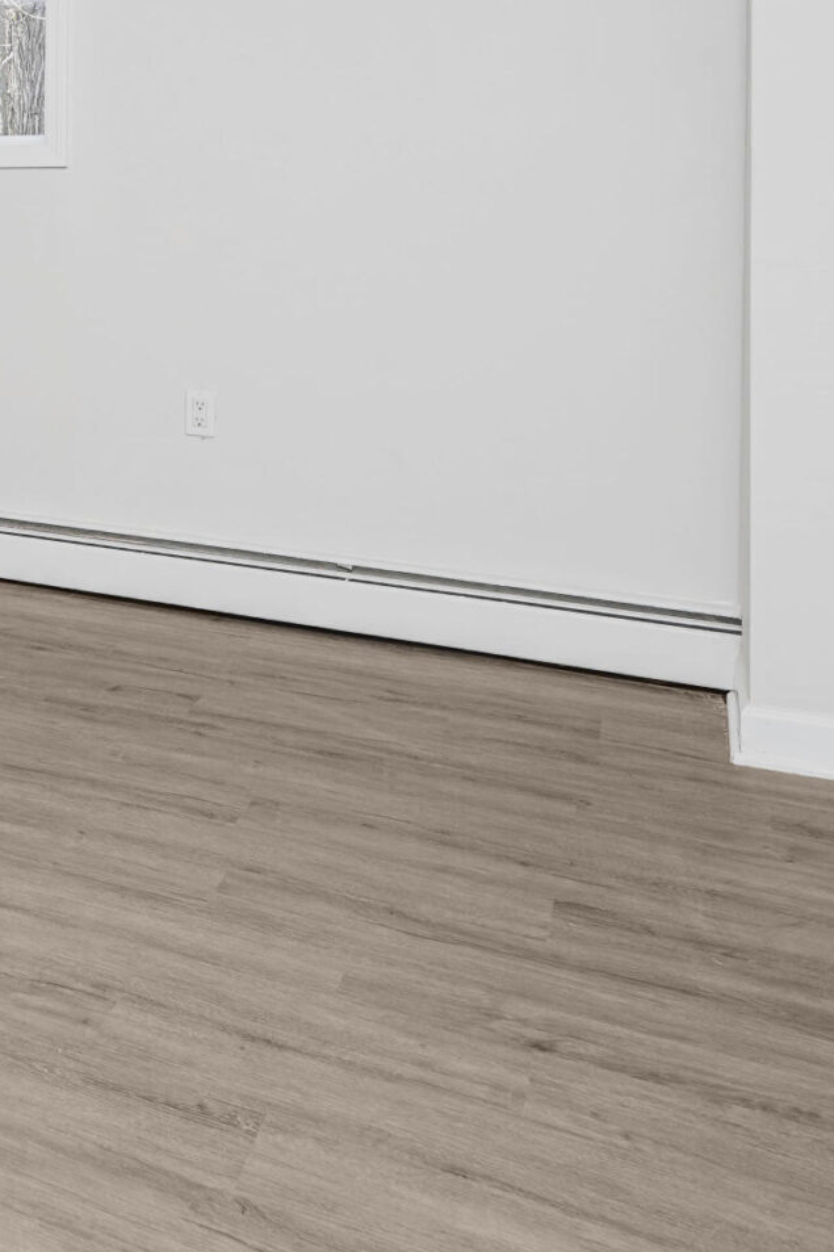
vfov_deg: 42.1
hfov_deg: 25.0
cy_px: 146
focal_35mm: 43
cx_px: -369
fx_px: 1495
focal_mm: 16
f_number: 5
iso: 50
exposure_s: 1/50
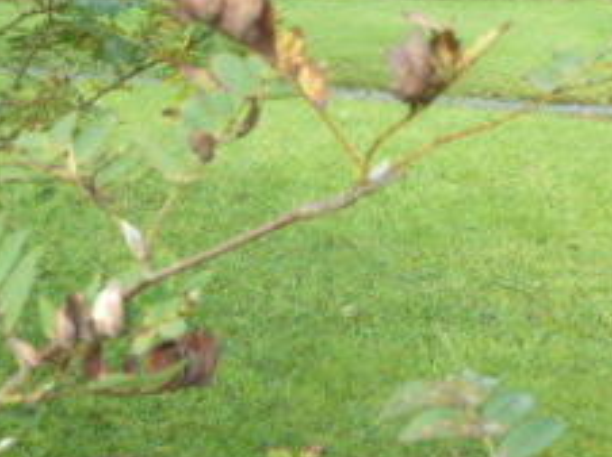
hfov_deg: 19.9
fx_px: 1731
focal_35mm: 98
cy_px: -1
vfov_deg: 14.8
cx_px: 172
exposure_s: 1/60
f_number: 3.8
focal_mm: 6.8
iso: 100
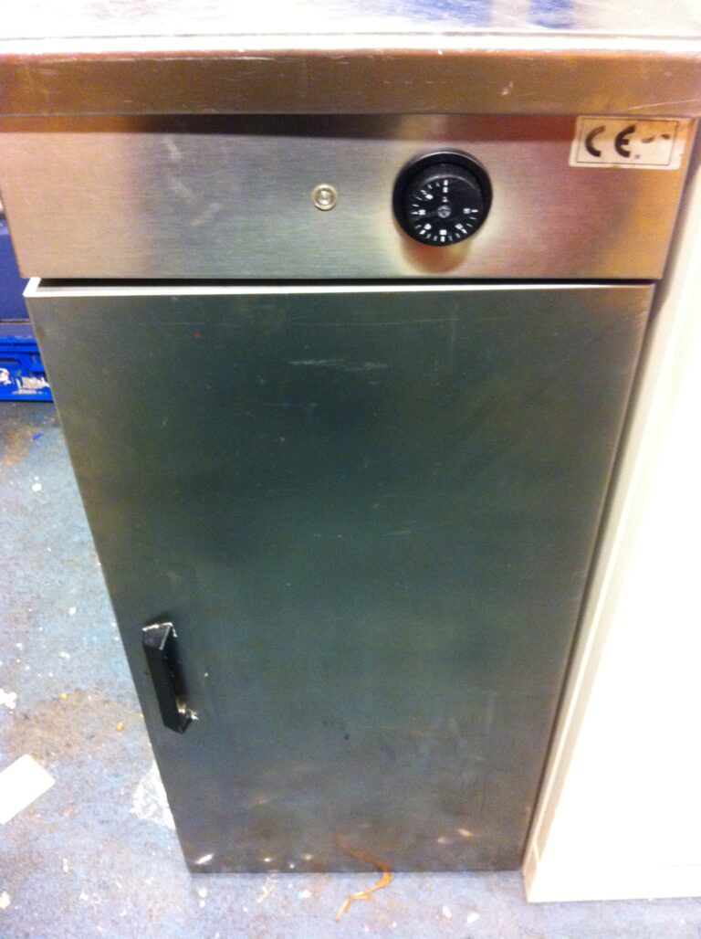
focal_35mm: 35
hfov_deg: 40.6
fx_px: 947
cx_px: 350
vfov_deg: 52.7
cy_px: 470
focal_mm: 3.85
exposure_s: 1/15
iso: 400
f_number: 2.8
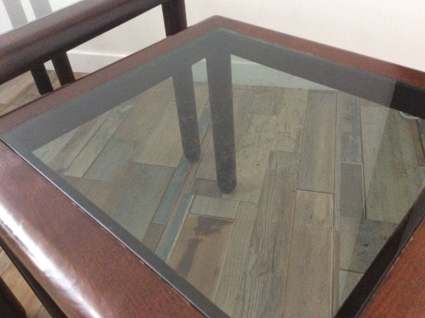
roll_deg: +4.3
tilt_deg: -42.1
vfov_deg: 44.1
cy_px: 159
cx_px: 212
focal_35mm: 32
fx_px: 392
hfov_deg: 56.9
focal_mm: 3.3
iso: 250
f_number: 2.4
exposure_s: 1/20
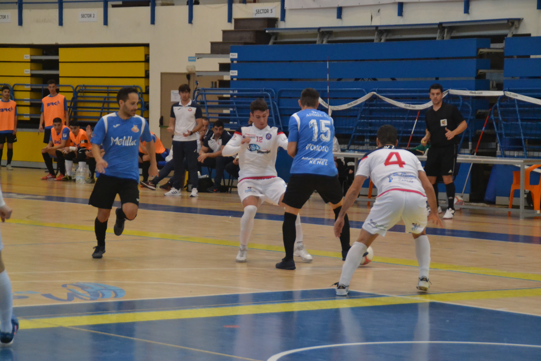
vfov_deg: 9.9
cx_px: 270
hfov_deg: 14.9
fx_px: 2074
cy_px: 180
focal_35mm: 138
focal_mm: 92
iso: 3200
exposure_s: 1/320
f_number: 5.6
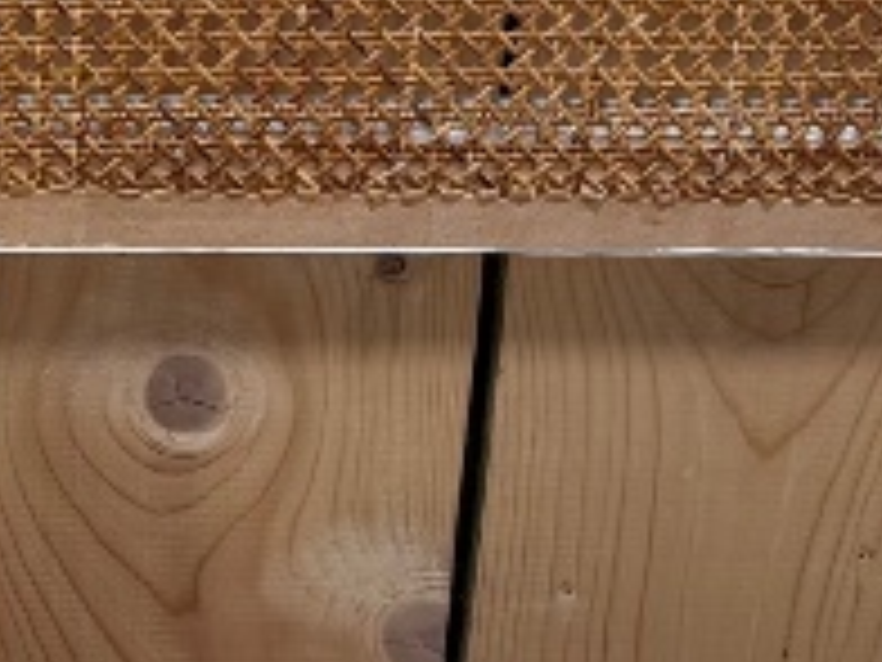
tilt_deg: -26.2
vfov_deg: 9.7
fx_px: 3745
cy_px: -410
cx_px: -18
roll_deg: -1.5
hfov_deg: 13.2
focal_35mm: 147
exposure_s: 1/100
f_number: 1.78
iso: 200
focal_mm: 6.76
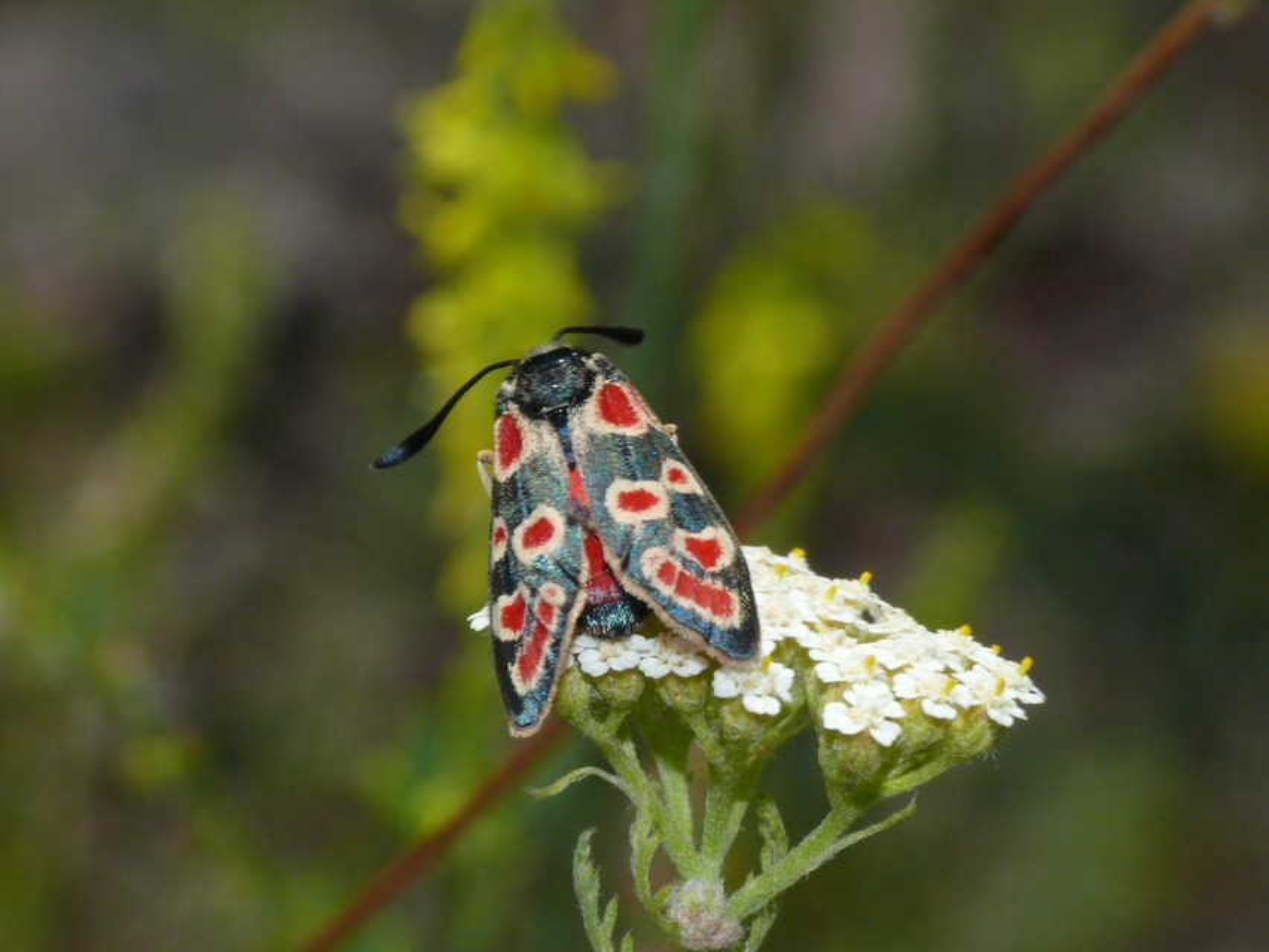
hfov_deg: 11.7
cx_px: 634
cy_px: 476
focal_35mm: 169
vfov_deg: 8.8
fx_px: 6196
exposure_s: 1/640
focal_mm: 35.7
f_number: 11
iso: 200
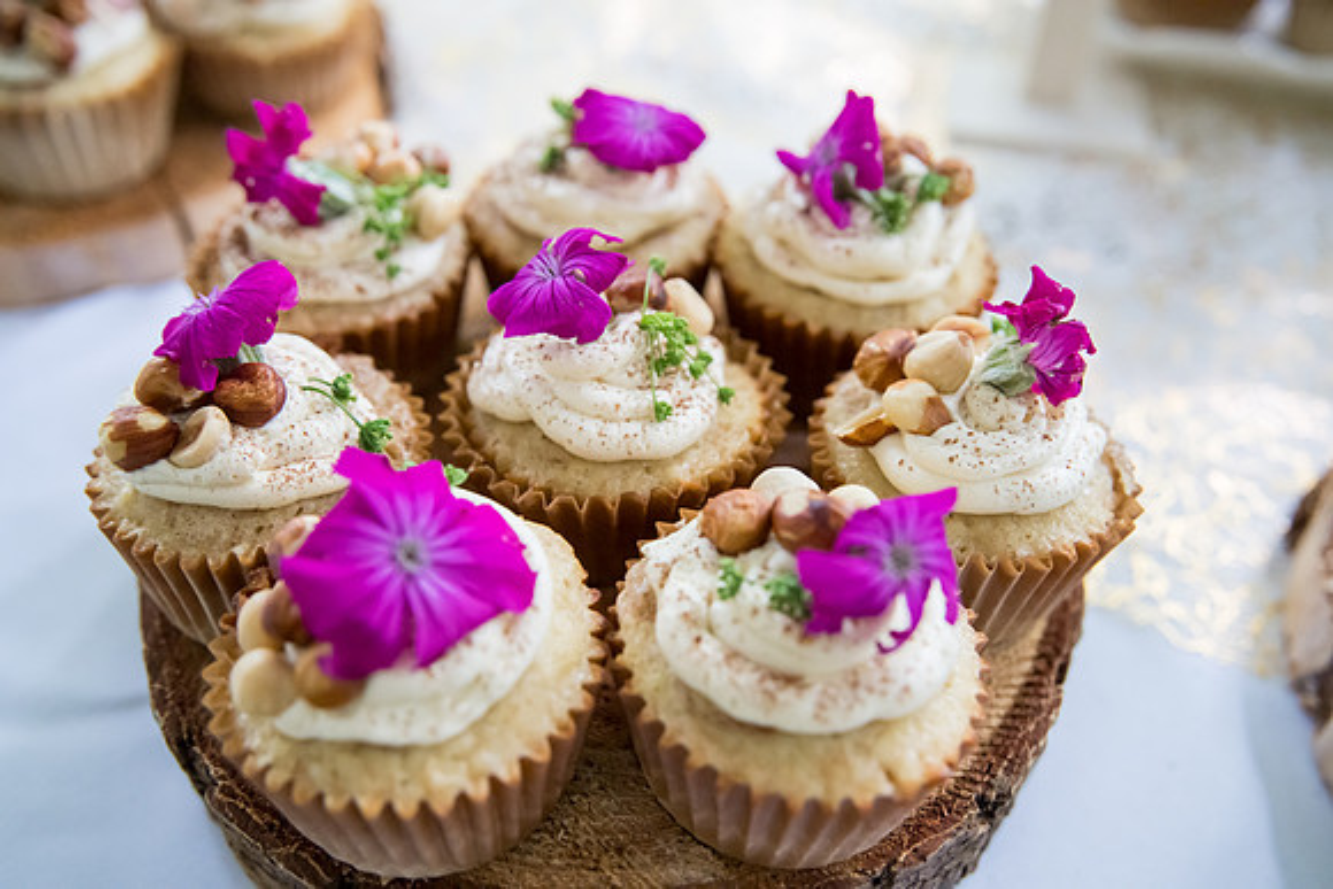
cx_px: 666
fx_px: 1481
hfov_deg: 48.4
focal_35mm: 40
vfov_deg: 33.4
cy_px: 444
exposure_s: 1/320
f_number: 4
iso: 2500
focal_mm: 40
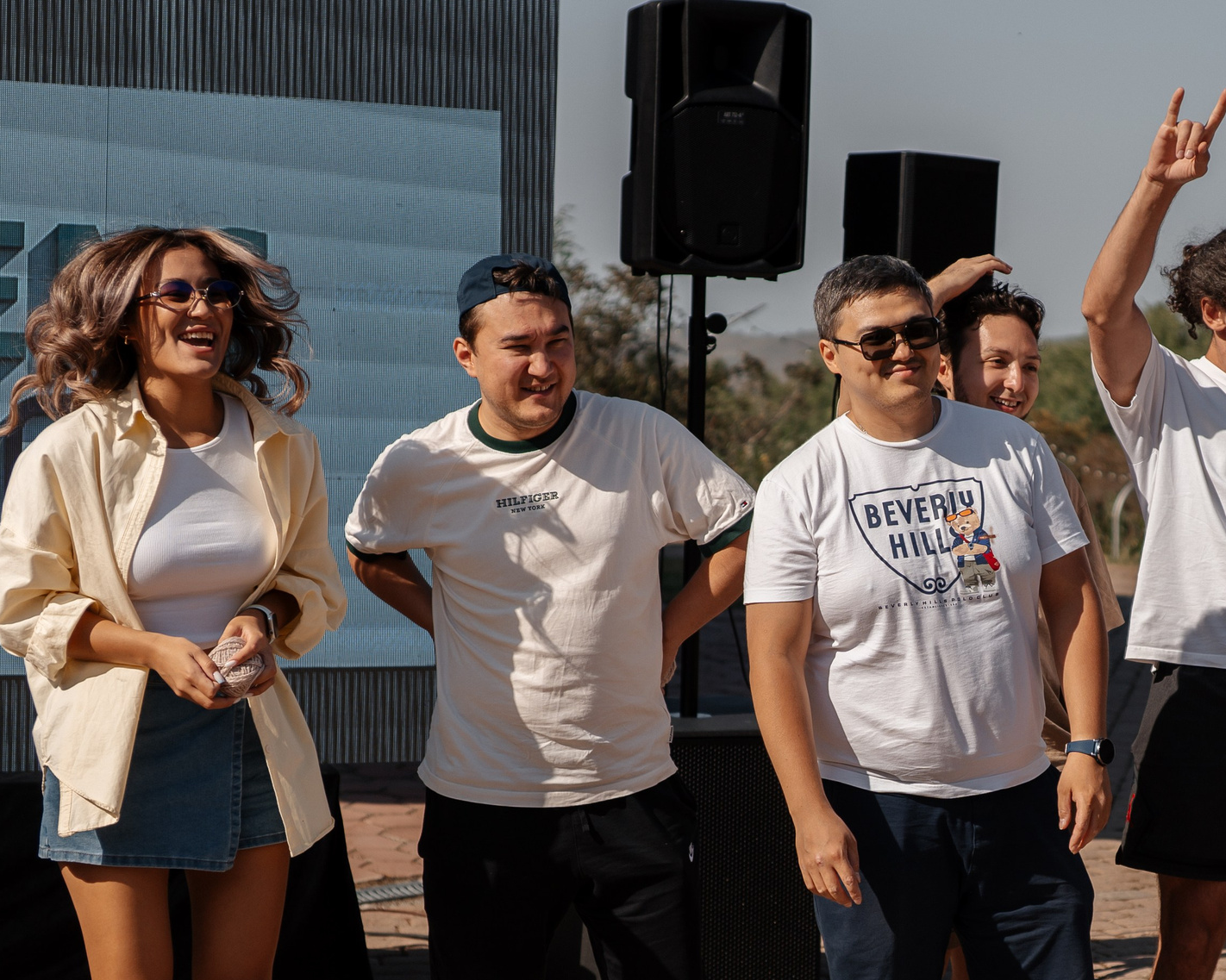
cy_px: 579
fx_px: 3229
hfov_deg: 21.3
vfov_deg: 17.3
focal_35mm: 89
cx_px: 971
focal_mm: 45
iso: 100
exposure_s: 1/2500
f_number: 2.8
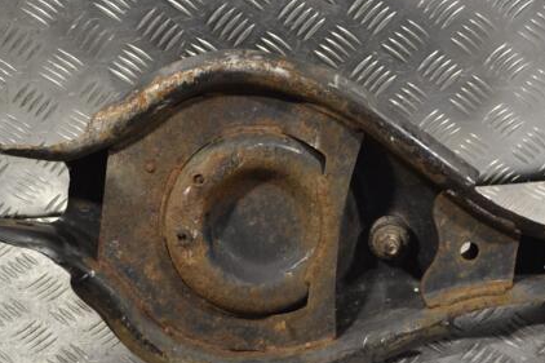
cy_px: 205
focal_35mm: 64
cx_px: 322
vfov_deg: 21.2
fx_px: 968
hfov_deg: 31.4
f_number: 5
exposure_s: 1/100
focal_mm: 30
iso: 400
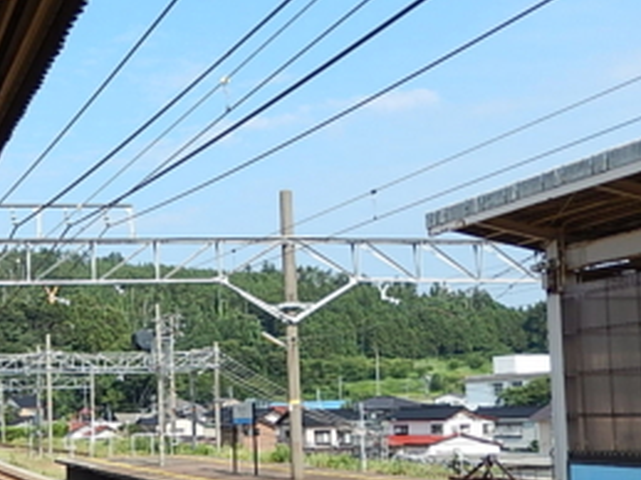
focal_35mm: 58
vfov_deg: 25.0
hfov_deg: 31.1
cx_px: 17
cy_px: 351
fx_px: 1074
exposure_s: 1/800
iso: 125
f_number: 3.4
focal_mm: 4.5
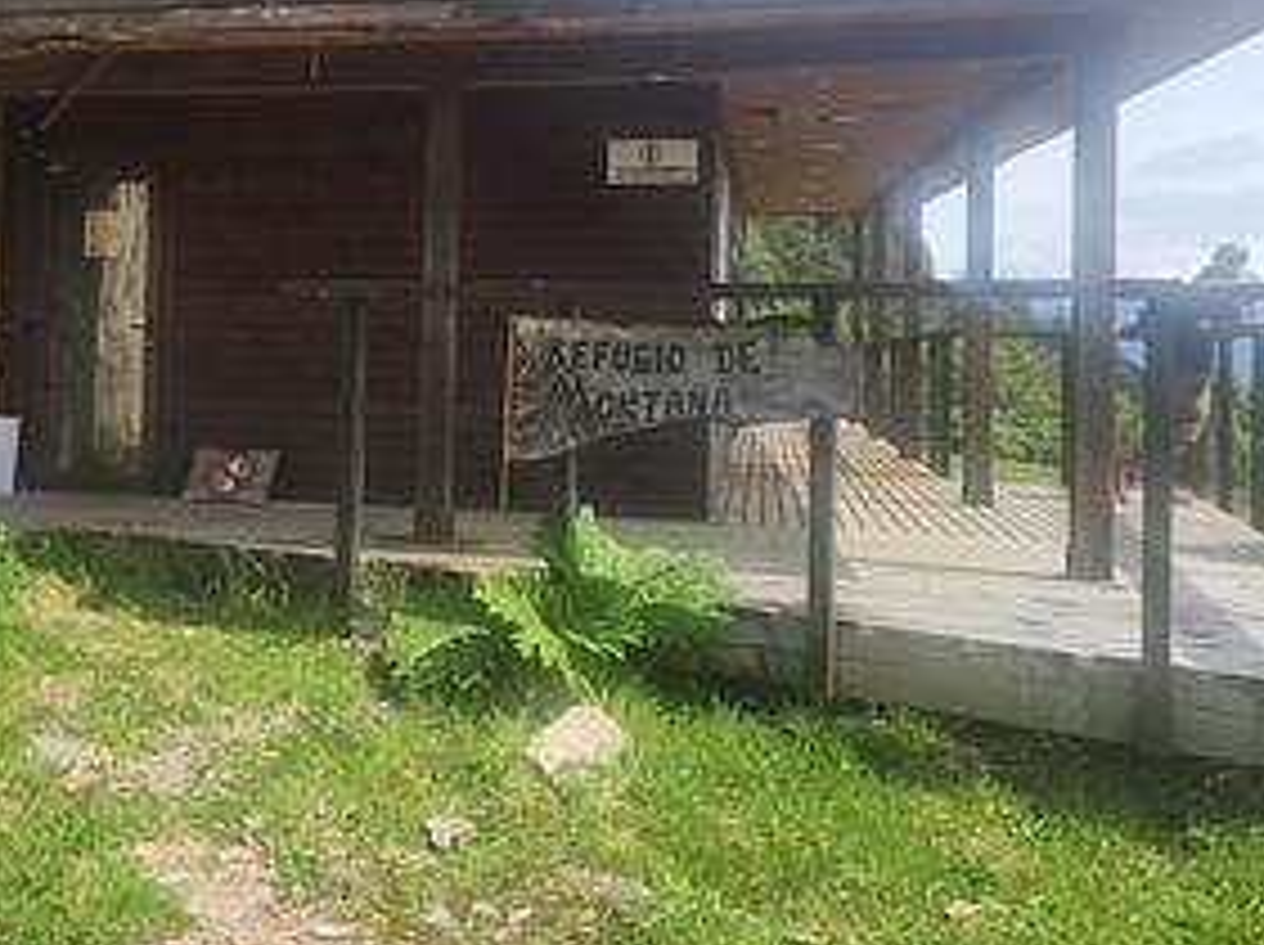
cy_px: 342
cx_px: 502
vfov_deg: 40.3
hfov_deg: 52.3
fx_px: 1276
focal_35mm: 35
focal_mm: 5.4
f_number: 1.8
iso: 20
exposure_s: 1/1145
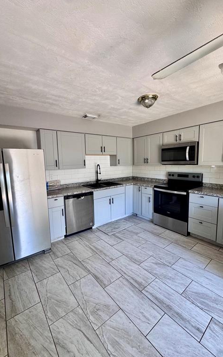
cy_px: 178
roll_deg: +1.1
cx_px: 110
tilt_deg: -8.0
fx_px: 146
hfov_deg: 74.8
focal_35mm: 15
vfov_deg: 101.5
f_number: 2.2
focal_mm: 2.22
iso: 100
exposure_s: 1/99
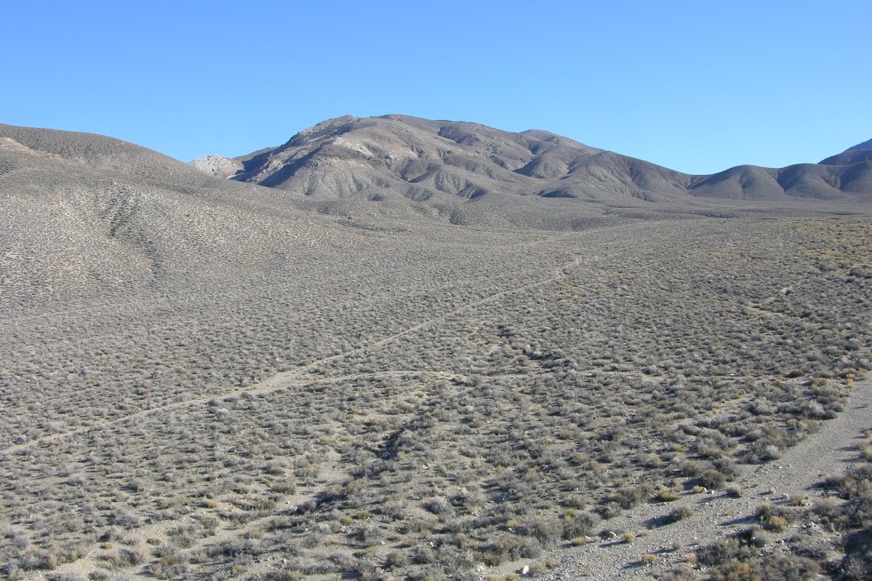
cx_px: 426
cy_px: 286
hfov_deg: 50.7
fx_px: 920
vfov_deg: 35.1
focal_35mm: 38
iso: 50
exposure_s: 1/208
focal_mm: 8.9
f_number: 5
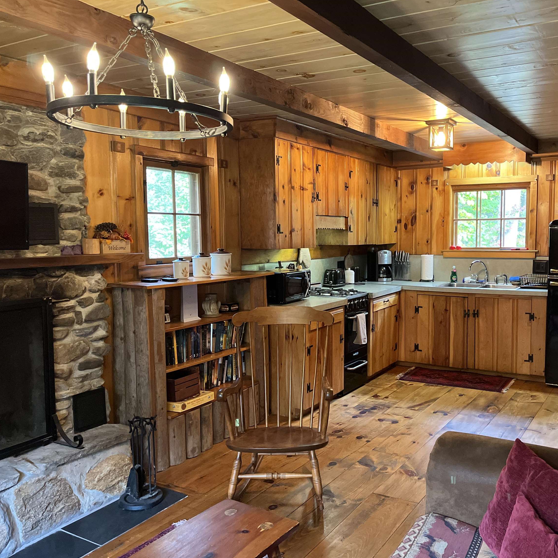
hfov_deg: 52.2
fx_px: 565
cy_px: 279
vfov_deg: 52.5
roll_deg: +0.3
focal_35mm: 31
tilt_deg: -5.5
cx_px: 335
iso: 400
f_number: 1.6
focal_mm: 5.1
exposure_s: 1/60
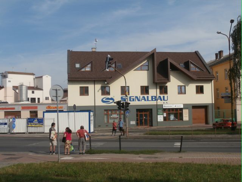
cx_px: 121
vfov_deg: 30.9
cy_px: 91
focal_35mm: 47
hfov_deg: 40.4
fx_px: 329
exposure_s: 1/1000
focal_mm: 8.29
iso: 100
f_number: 4.2
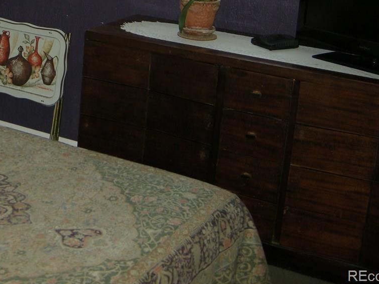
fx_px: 810
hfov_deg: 25.4
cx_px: 29
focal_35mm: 74
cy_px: -14
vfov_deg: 19.2
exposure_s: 1/52.4
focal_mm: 7.5
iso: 84
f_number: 2.7
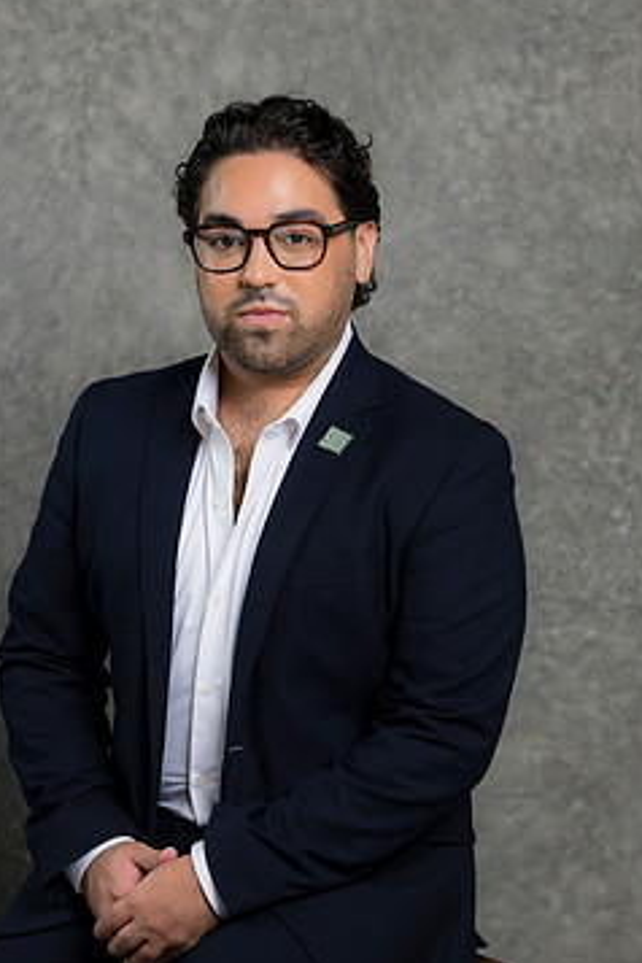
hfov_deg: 12.8
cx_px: 259
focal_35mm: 107
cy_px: 593
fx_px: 2862
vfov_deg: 19.1
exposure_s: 1/200
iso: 125
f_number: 5
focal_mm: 85
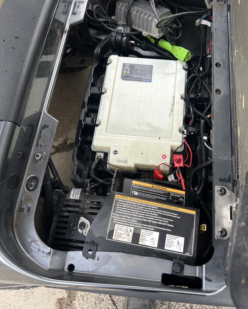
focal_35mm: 31
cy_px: 126
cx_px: 141
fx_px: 284
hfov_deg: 47.0
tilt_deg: -63.1
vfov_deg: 56.8
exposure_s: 1/231
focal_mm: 5.7
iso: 40
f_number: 1.5
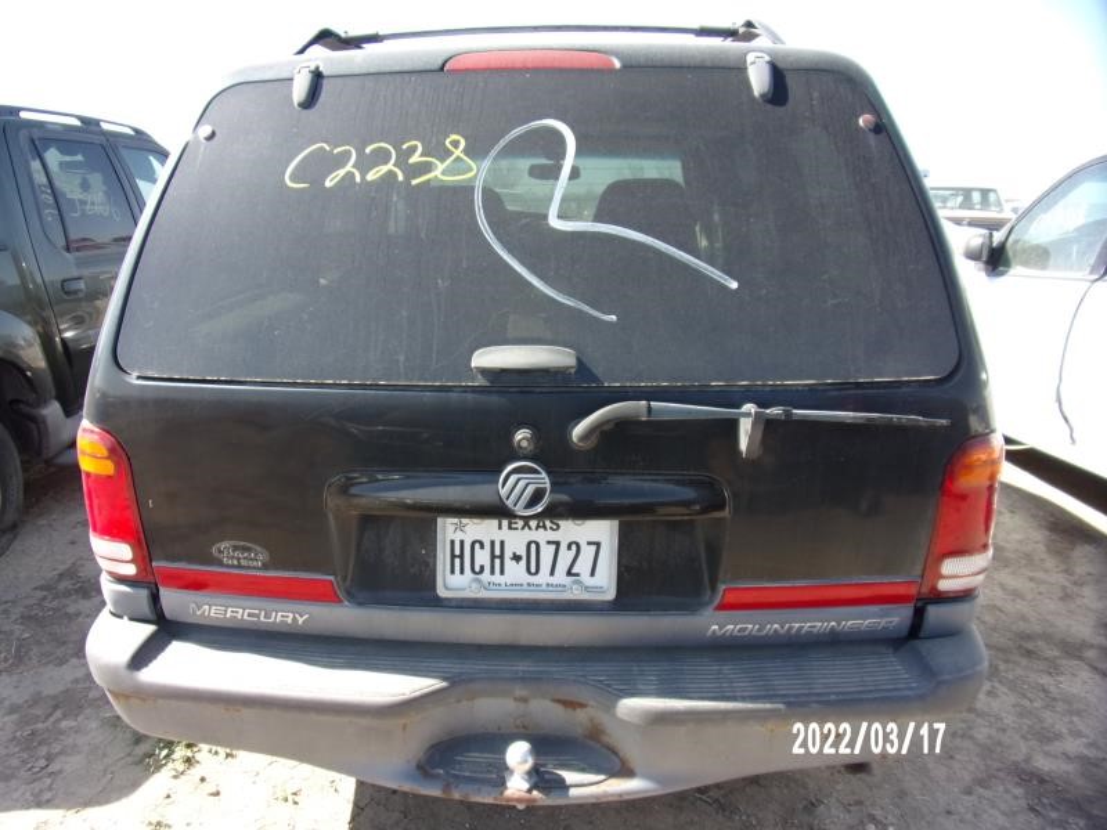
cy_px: 415
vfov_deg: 56.8
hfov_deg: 71.6
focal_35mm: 24
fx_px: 768
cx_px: 554
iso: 80
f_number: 3.3
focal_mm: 4.3
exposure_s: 1/280
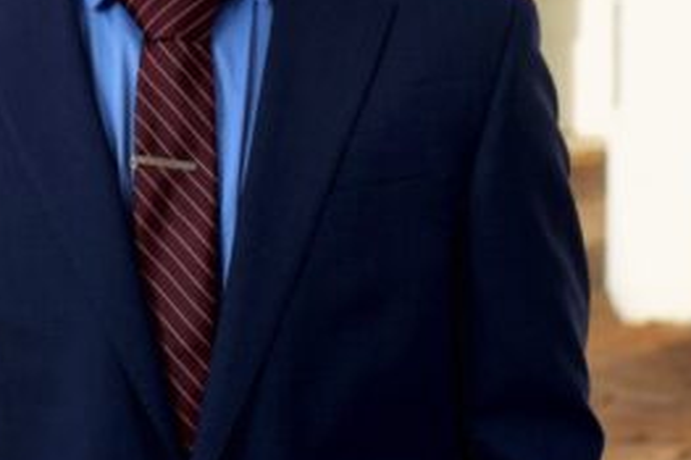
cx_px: 210
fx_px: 3856
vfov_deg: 6.8
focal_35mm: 201
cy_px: -156
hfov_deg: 10.2
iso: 500
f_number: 5.6
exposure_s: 1/800
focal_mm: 66
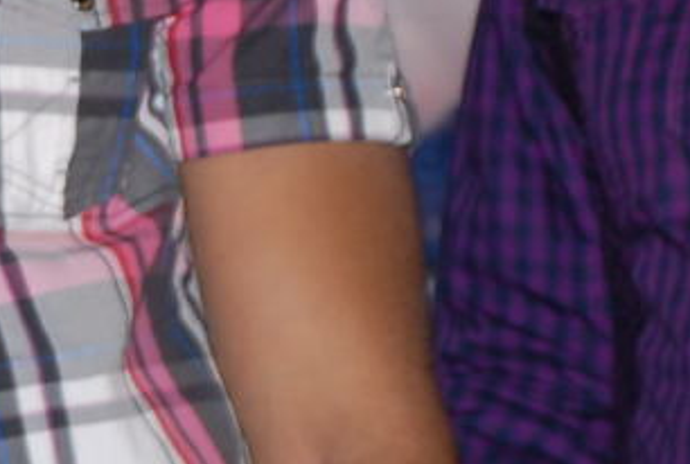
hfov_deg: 3.9
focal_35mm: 517
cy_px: -56
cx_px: -857
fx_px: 9938
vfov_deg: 2.7
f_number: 5.6
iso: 400
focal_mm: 66
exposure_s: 1/100
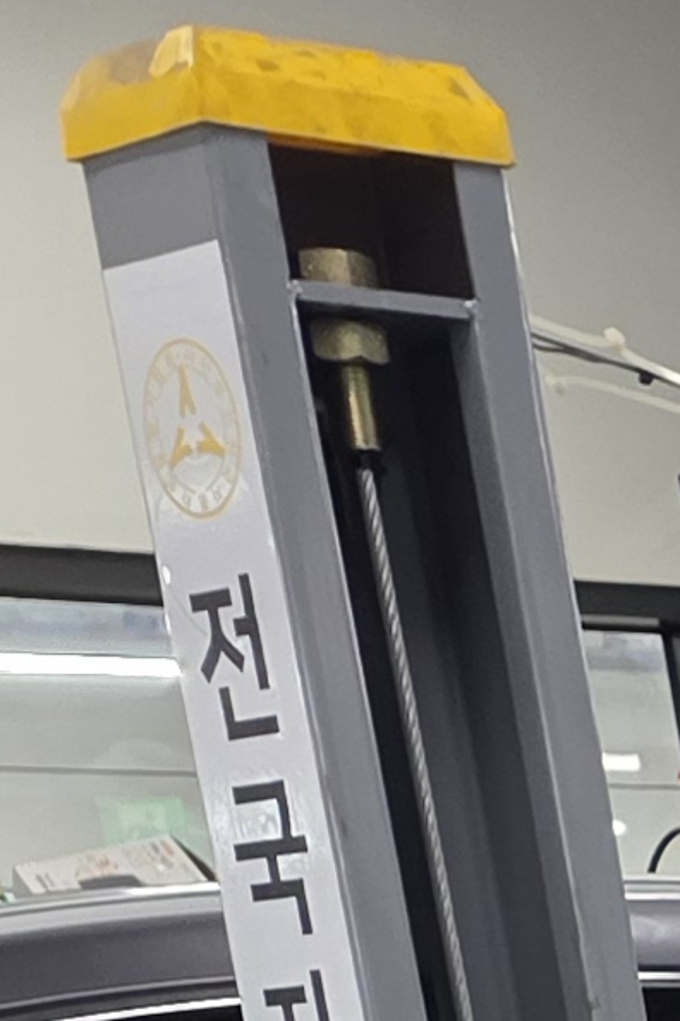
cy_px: 2197
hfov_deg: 6.8
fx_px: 4561
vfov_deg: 11.3
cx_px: 2651
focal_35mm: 161
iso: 320
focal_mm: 6.25
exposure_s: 1/120
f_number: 1.7
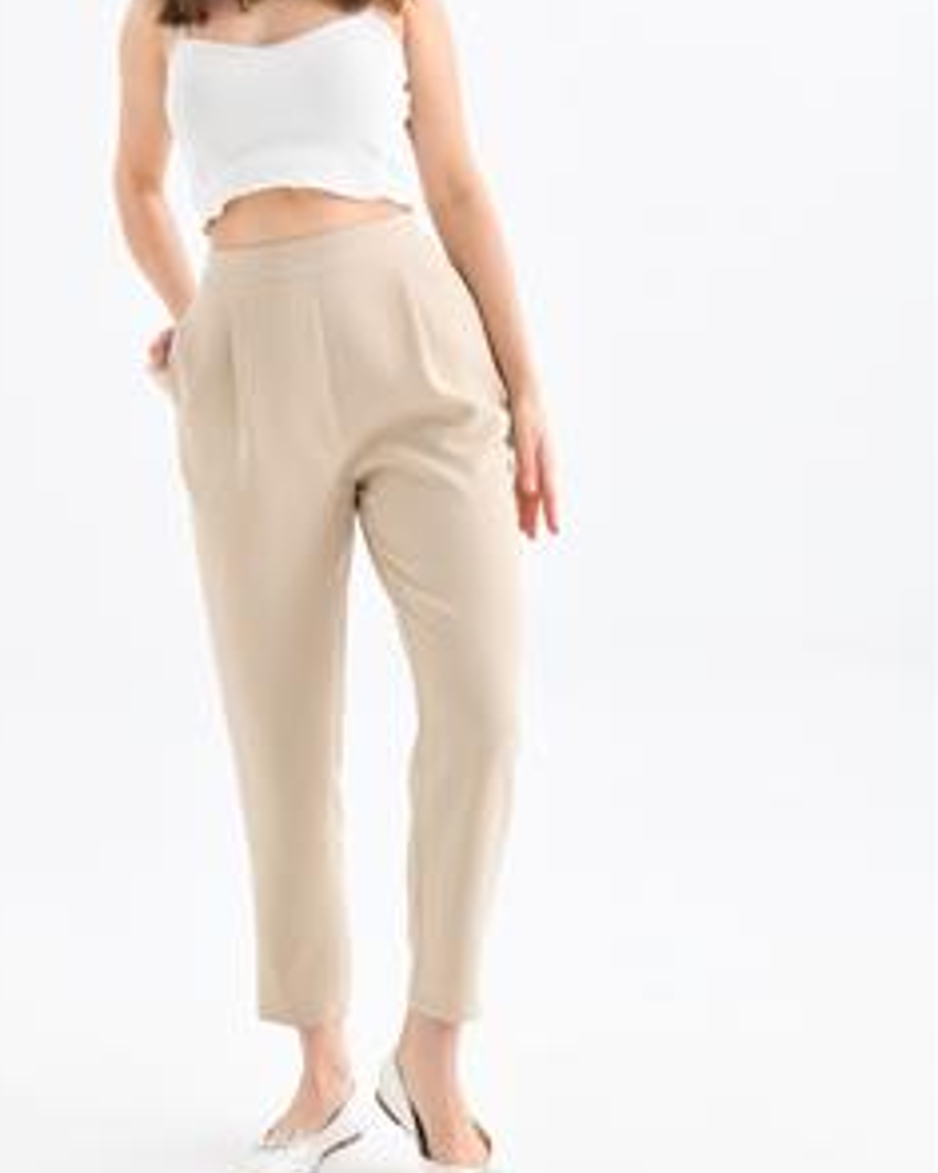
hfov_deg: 23.1
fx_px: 2291
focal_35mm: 66
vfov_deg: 28.6
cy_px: 431
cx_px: 347
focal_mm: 46
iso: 160
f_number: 6.3
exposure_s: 1/125
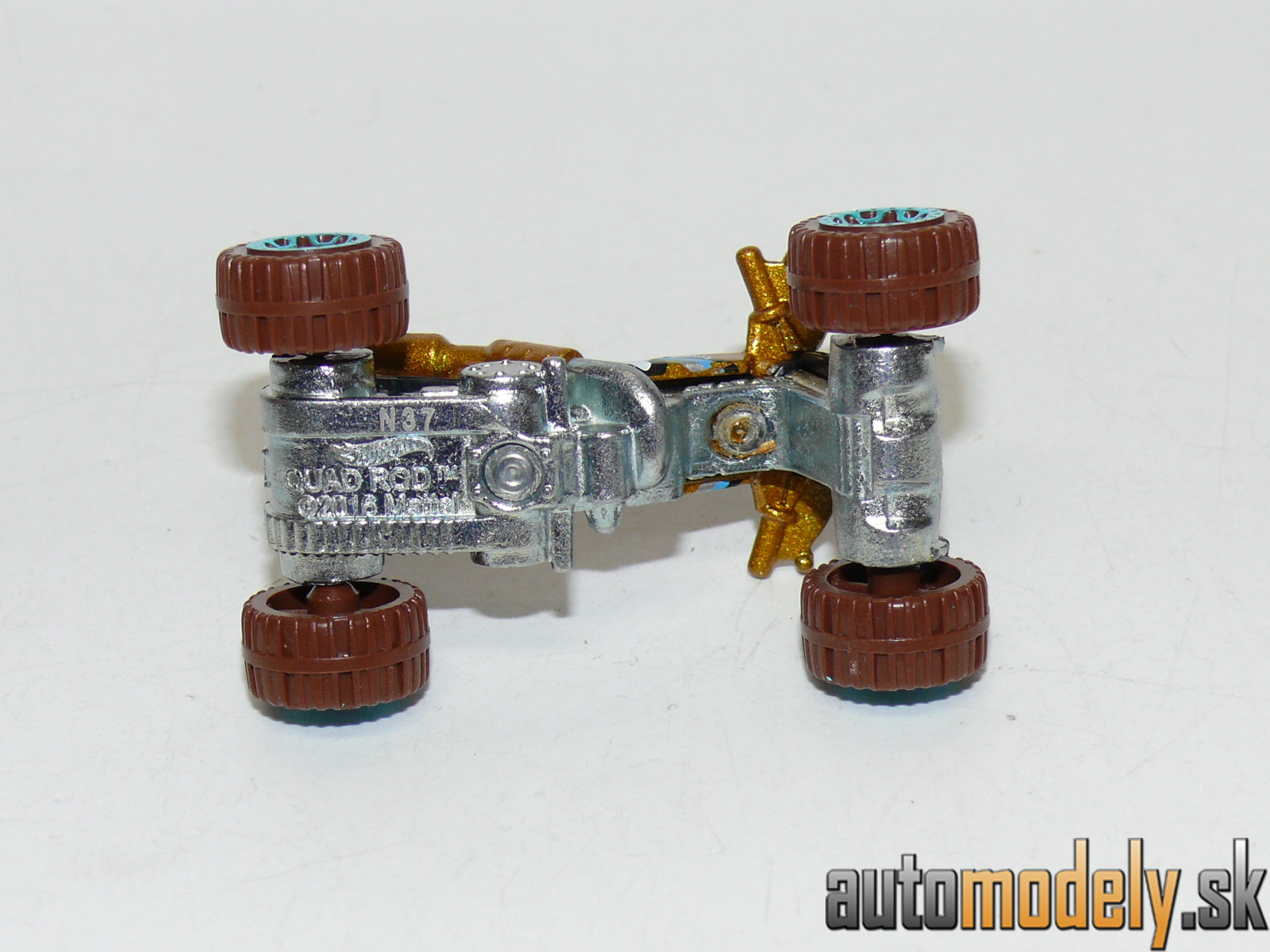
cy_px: 476
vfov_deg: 14.4
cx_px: 635
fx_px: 3779
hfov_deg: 19.1
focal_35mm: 103
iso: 100
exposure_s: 1/30
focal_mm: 13.4
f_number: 4
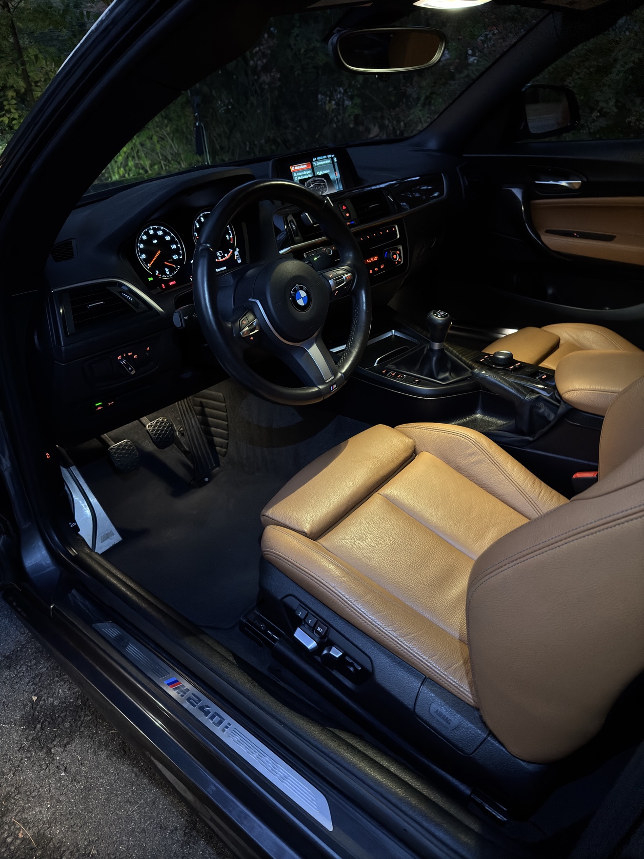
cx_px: 322
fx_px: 595
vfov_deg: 71.6
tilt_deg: -30.5
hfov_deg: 56.8
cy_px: 430
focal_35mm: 24
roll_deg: +4.3
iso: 1000
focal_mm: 6.76
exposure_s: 1/20
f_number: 1.78
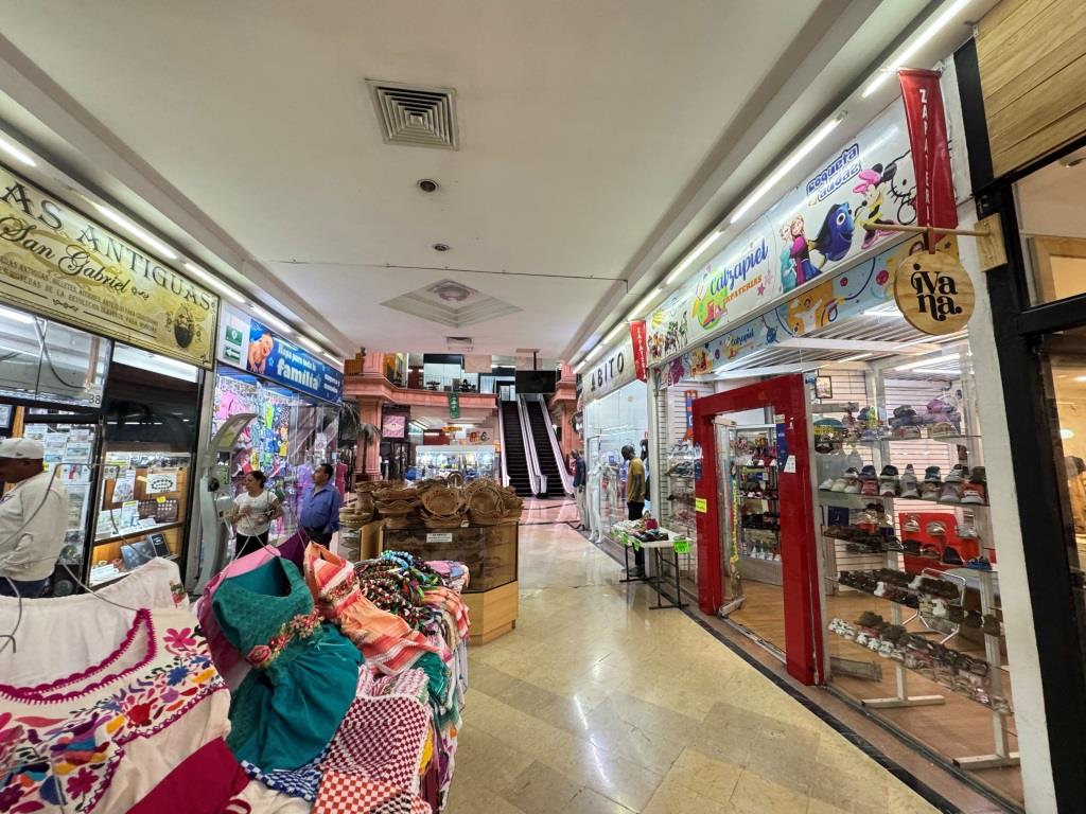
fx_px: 439
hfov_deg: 102.1
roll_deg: -0.1
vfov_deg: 85.7
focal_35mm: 14
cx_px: 543
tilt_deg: +6.7
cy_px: 407
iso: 400
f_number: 2.2
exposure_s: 1/60
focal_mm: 2.22
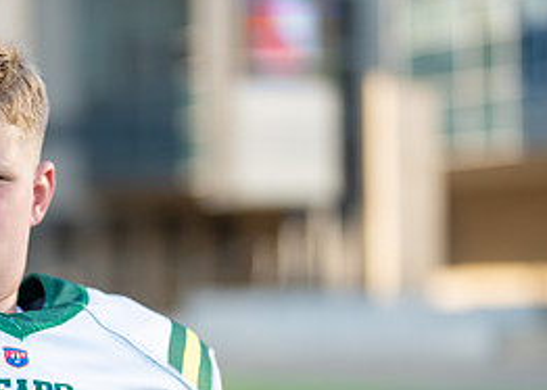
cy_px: 378
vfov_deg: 10.3
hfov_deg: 14.2
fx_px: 2159
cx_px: -18
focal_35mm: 139
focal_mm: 50
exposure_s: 1/3200
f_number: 1.2
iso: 100
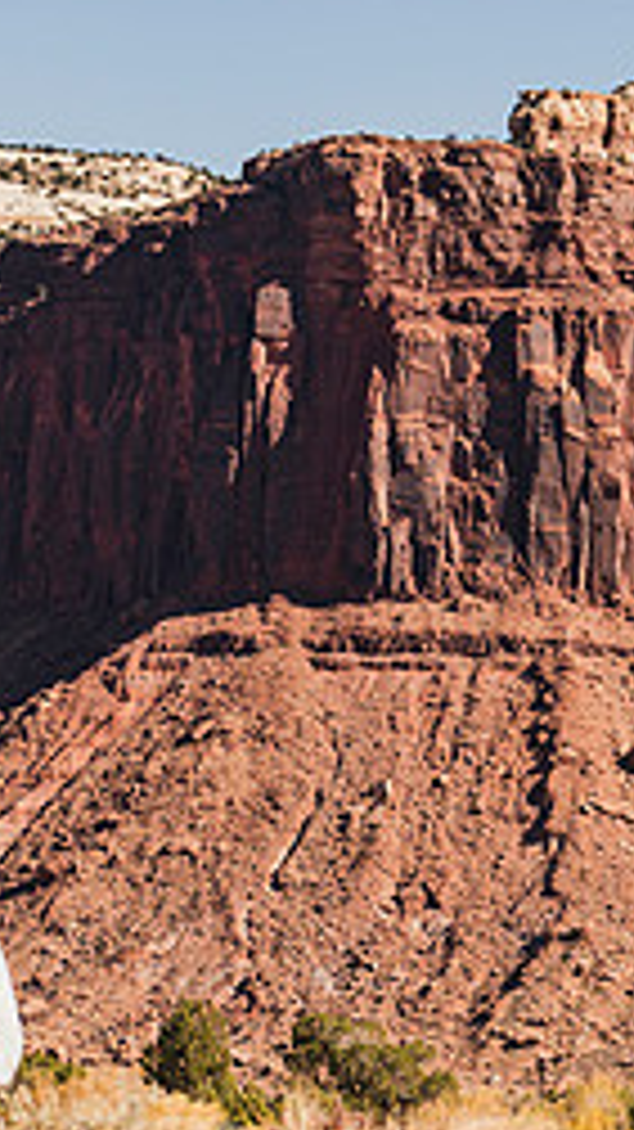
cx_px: 225
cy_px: 732
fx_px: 5864
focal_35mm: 196
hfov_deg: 6.2
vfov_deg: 11.0
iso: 160
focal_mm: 81
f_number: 2.8
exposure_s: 1/1250
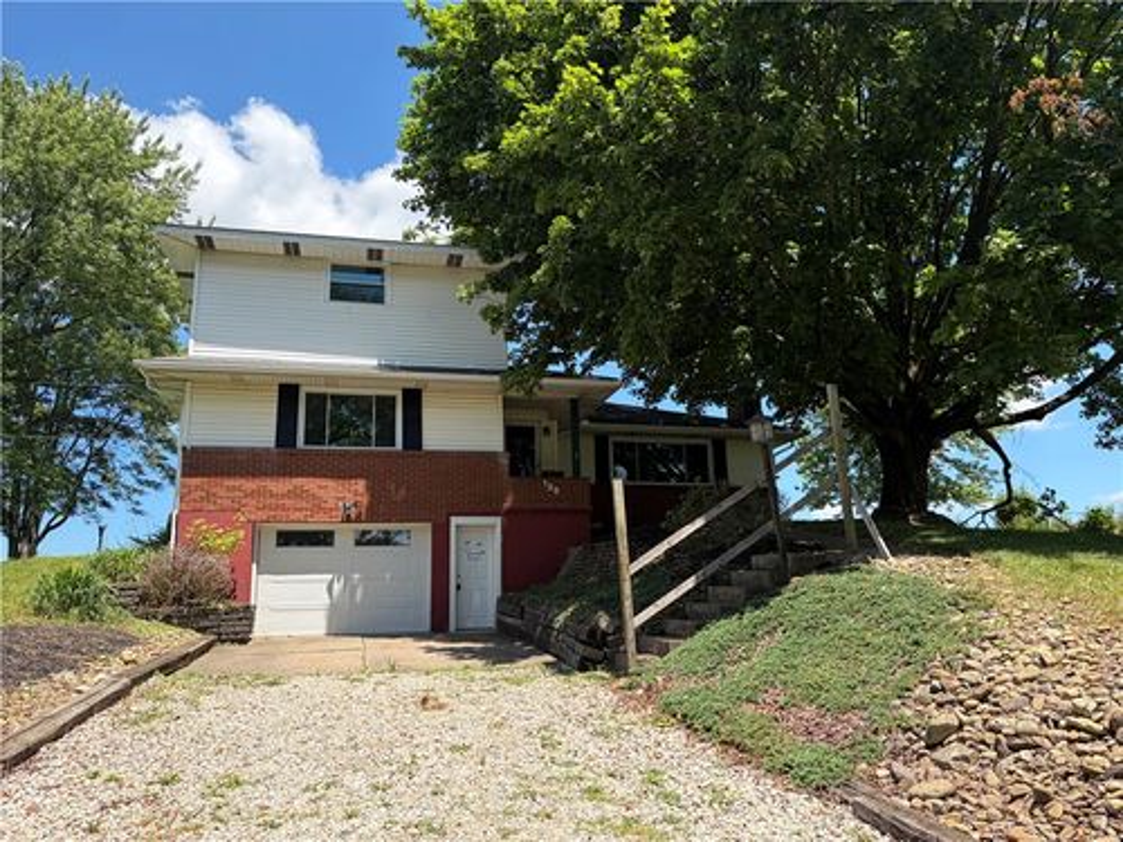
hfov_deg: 67.3
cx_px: 562
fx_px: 843
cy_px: 421
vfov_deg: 53.1
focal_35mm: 26
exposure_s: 1/2283
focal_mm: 5.96
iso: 50
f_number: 1.6
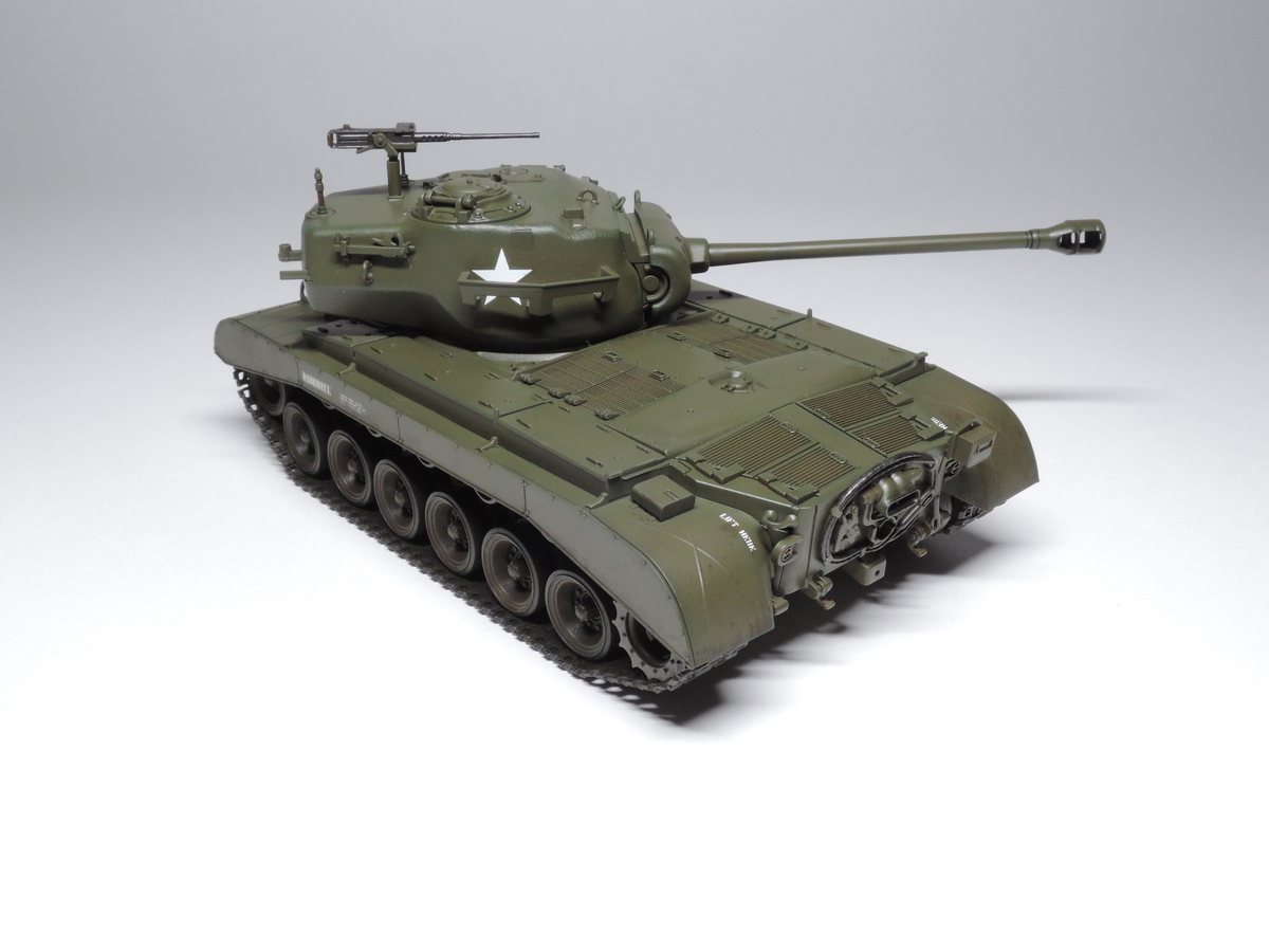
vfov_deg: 40.7
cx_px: 634
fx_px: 1283
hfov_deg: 52.6
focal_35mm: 35
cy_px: 476
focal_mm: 7.5
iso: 400
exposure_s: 1/25
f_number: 8
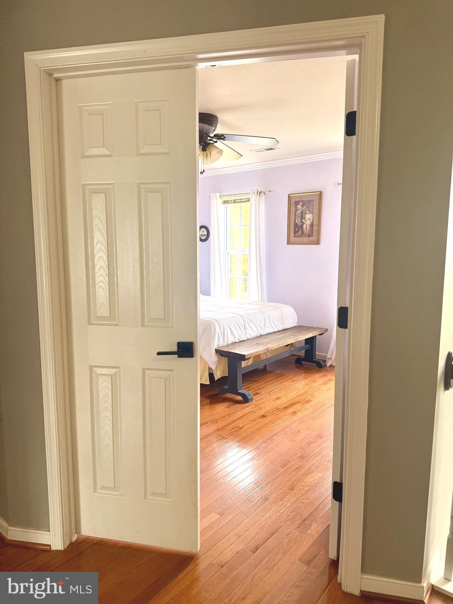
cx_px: 226
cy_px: 302
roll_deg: -0.4
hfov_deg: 56.8
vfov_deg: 71.6
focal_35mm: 24
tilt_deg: -6.3
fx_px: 419
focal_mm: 6.76
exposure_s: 1/199
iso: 200
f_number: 1.78
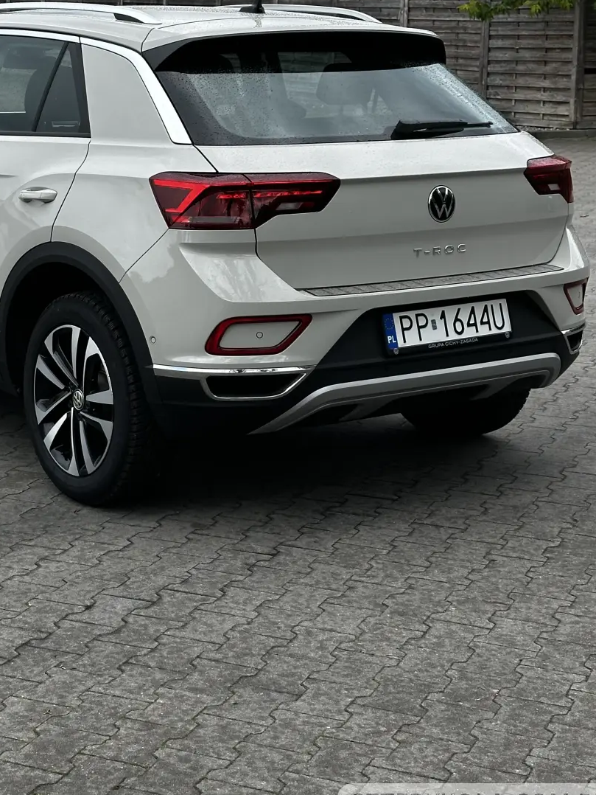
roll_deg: -1.6
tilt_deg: -6.3
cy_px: 205
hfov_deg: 19.3
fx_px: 1744
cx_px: 155
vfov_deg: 25.4
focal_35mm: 76
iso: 64
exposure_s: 1/1848
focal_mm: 6.86
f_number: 1.78
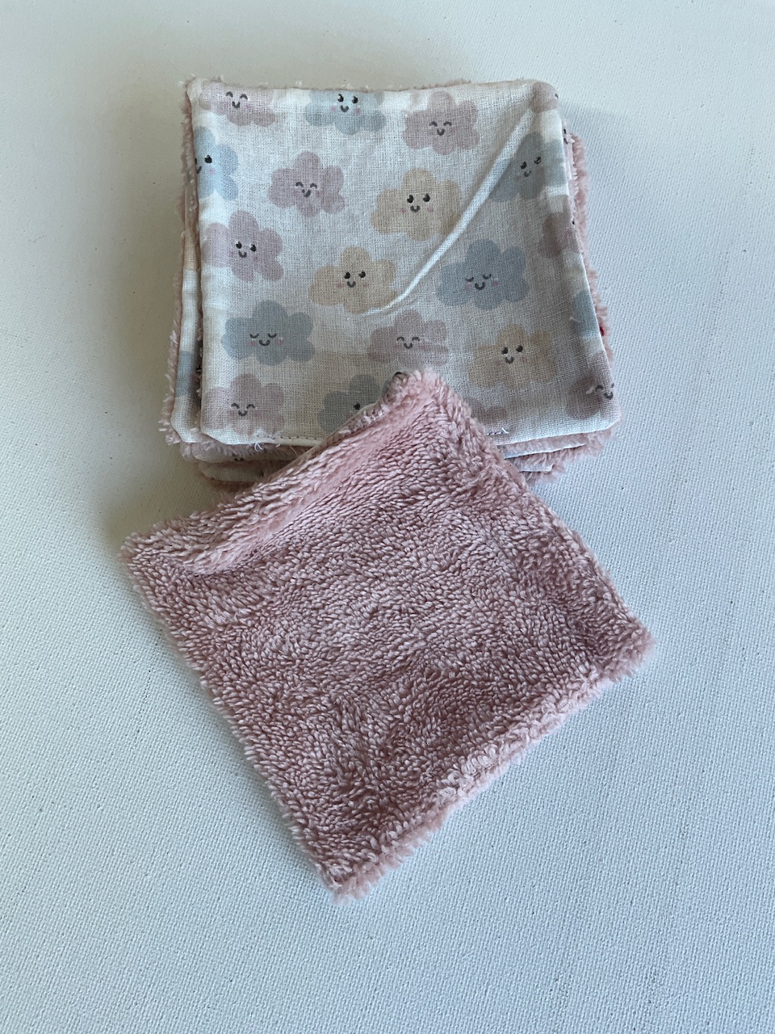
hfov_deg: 48.2
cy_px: 517
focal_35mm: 29
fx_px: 866
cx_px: 388
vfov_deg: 61.7
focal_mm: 3
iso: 32
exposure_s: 1/122
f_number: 1.8
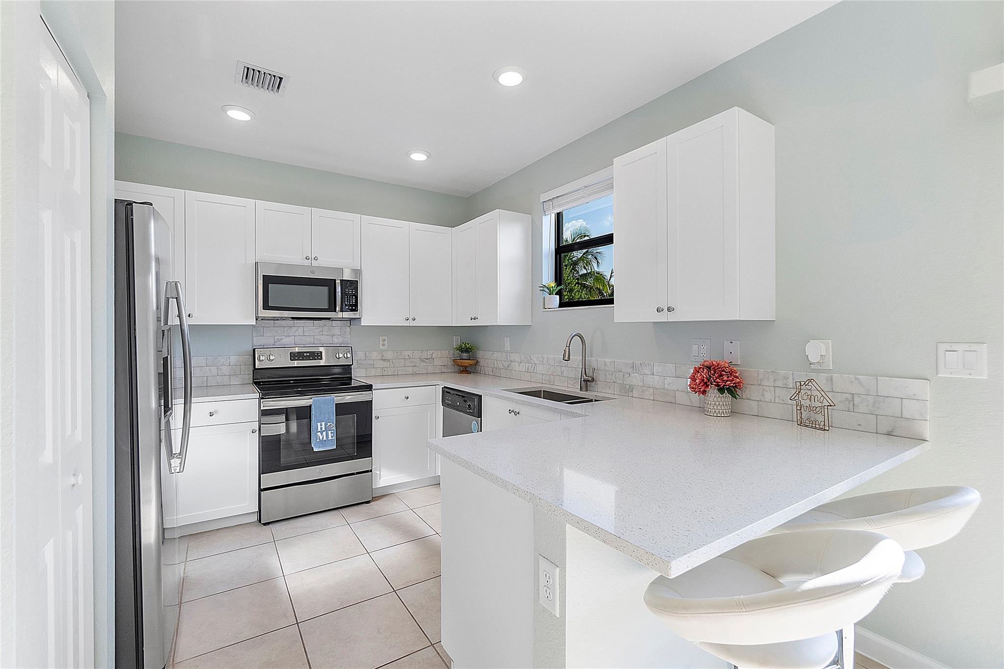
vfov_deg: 77.3
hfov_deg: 100.4
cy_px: 334
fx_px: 418
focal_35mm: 15
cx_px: 502
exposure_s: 1/125
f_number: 9
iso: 250
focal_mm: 10
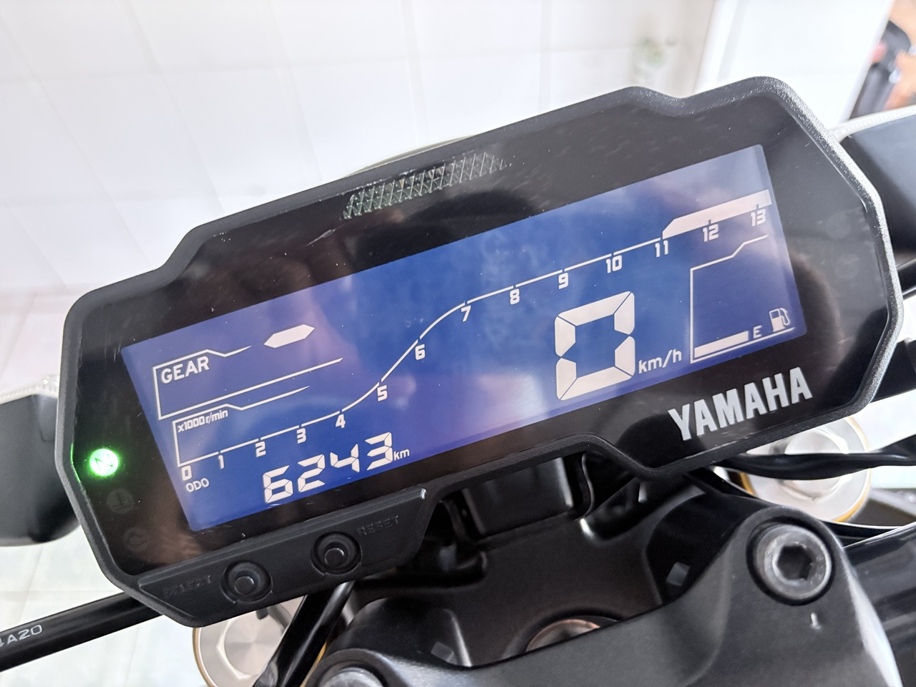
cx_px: 458
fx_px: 688
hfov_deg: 67.3
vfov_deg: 53.1
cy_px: 344
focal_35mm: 26
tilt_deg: -53.7
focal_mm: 5.96
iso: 640
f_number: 1.6
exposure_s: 1/32
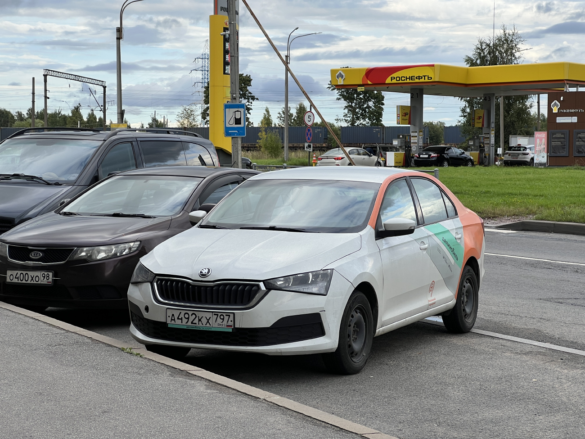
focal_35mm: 77
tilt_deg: -3.0
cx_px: 292
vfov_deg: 19.1
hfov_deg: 25.3
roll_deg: -0.3
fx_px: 1301
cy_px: 220
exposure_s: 1/227
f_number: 2.8
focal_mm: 9
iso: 32
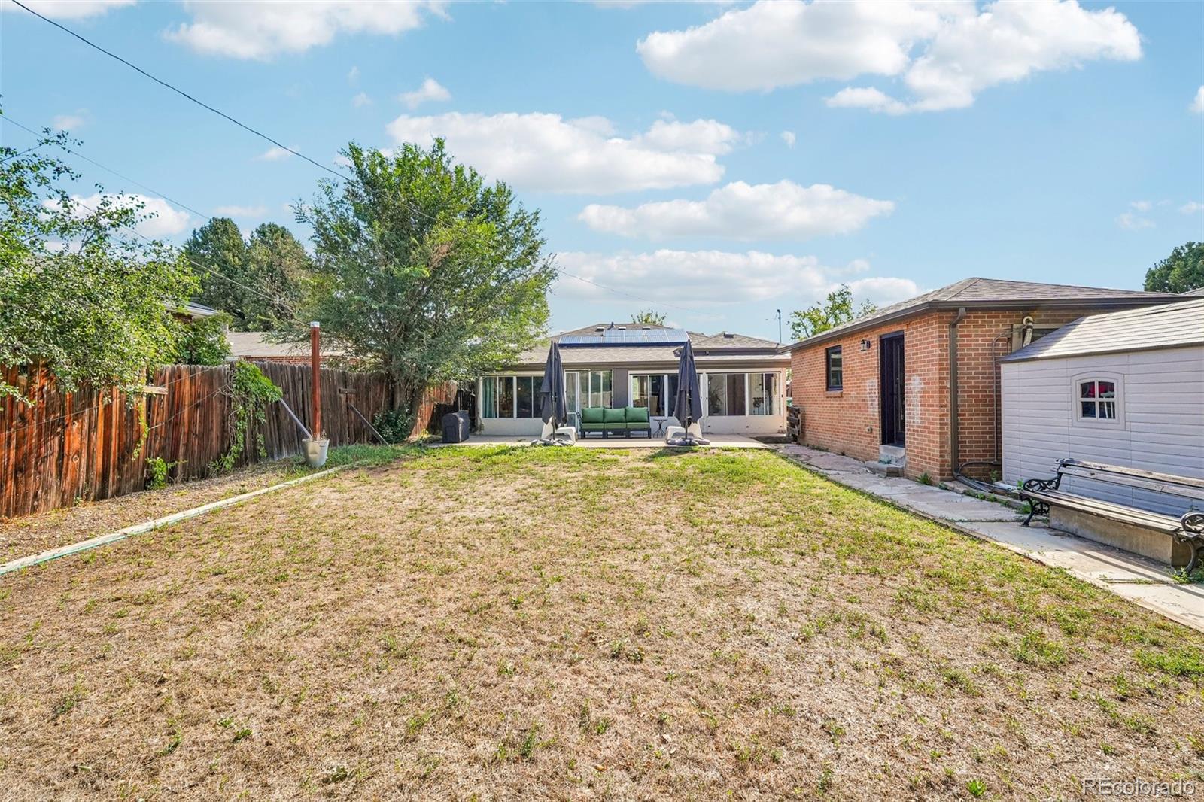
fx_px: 502
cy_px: 401
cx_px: 602
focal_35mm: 15
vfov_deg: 77.3
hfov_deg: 100.4
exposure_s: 1/400
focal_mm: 10
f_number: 8
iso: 800
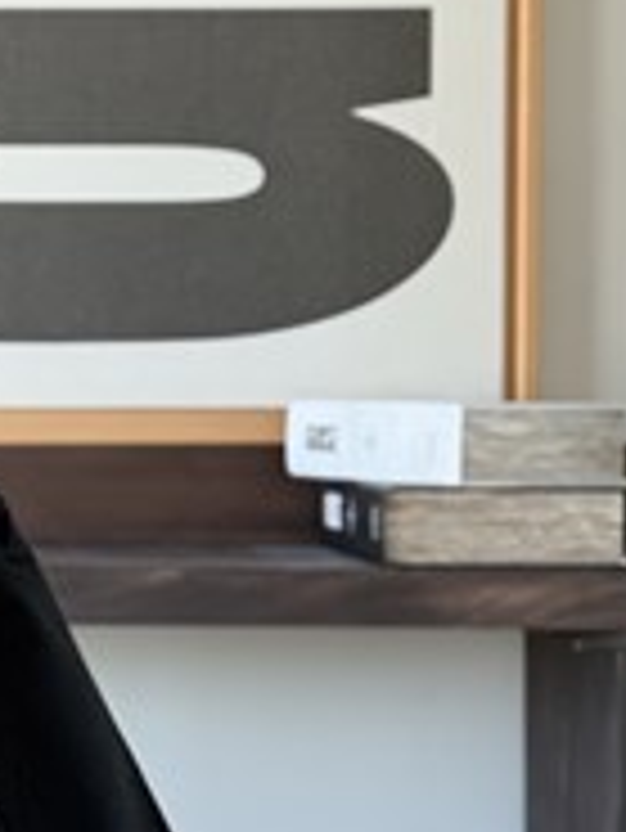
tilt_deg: -1.2
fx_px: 3324
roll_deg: -0.4
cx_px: -212
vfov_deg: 14.3
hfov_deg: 10.5
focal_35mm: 138
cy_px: 447
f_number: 1.78
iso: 64
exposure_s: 1/132
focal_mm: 6.76
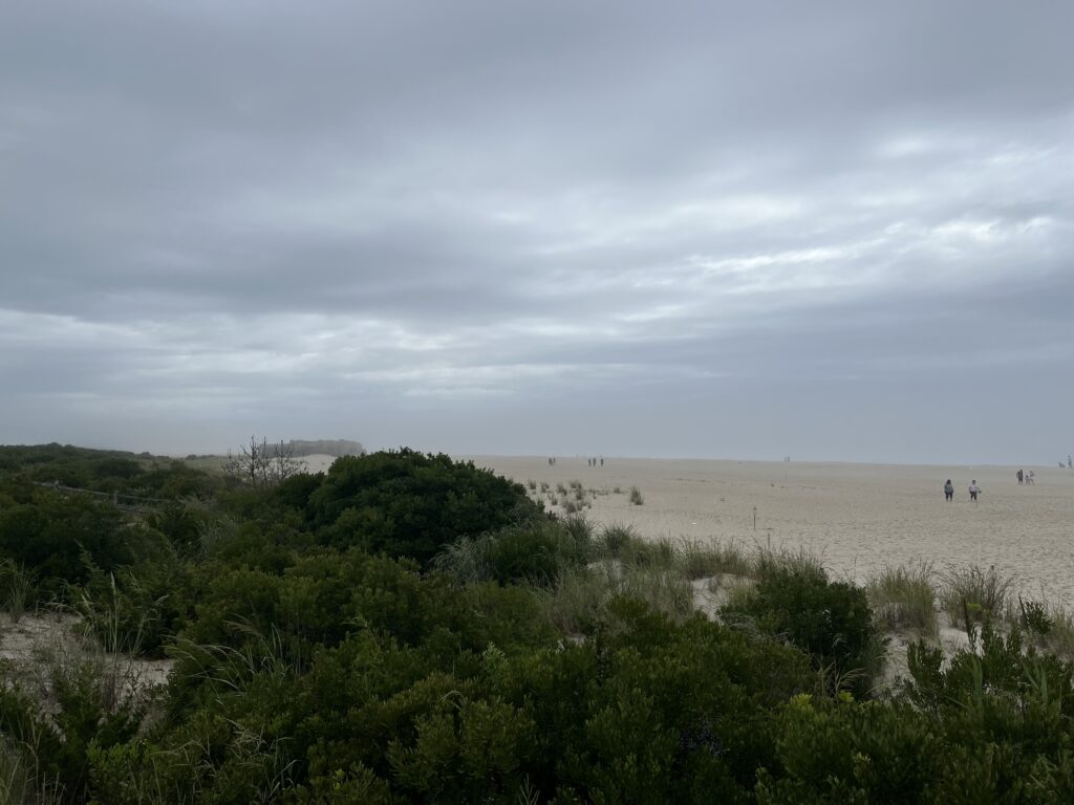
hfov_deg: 67.3
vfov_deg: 53.1
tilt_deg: +2.9
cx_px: 537
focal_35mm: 26
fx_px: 807
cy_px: 402
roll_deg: +0.9
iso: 50
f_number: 1.6
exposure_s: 1/9091
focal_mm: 5.1
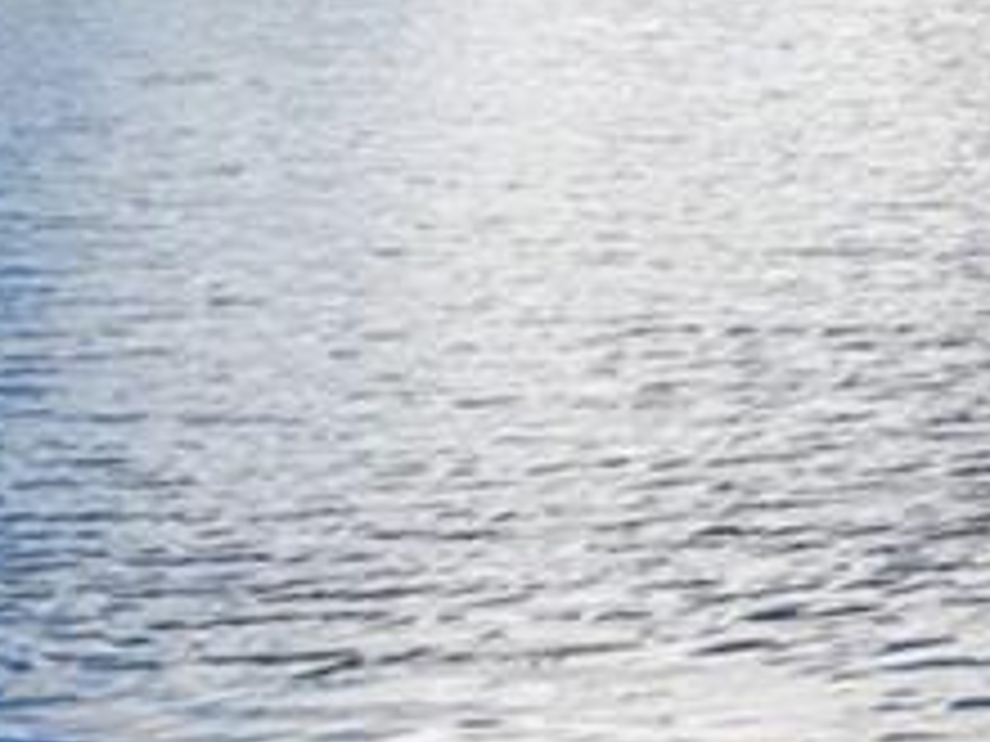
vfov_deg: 12.3
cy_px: -288
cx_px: 3388
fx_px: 3303
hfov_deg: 9.7
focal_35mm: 116
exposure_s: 1/40
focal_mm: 11
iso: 100
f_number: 8
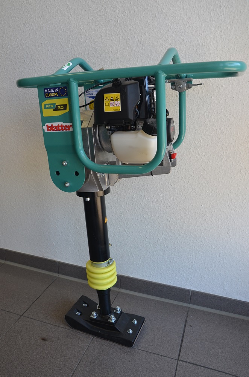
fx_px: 281
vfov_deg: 67.5
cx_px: 124
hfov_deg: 47.7
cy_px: 188
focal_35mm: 27
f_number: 5
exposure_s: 1/100
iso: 400
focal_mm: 18
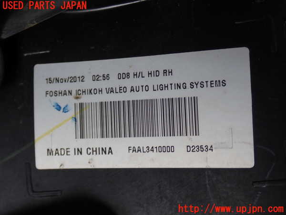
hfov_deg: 40.4
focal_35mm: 47
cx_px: 143
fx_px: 388
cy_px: 108
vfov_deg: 30.9
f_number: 3.1
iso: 200
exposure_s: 1/50
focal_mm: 8.4
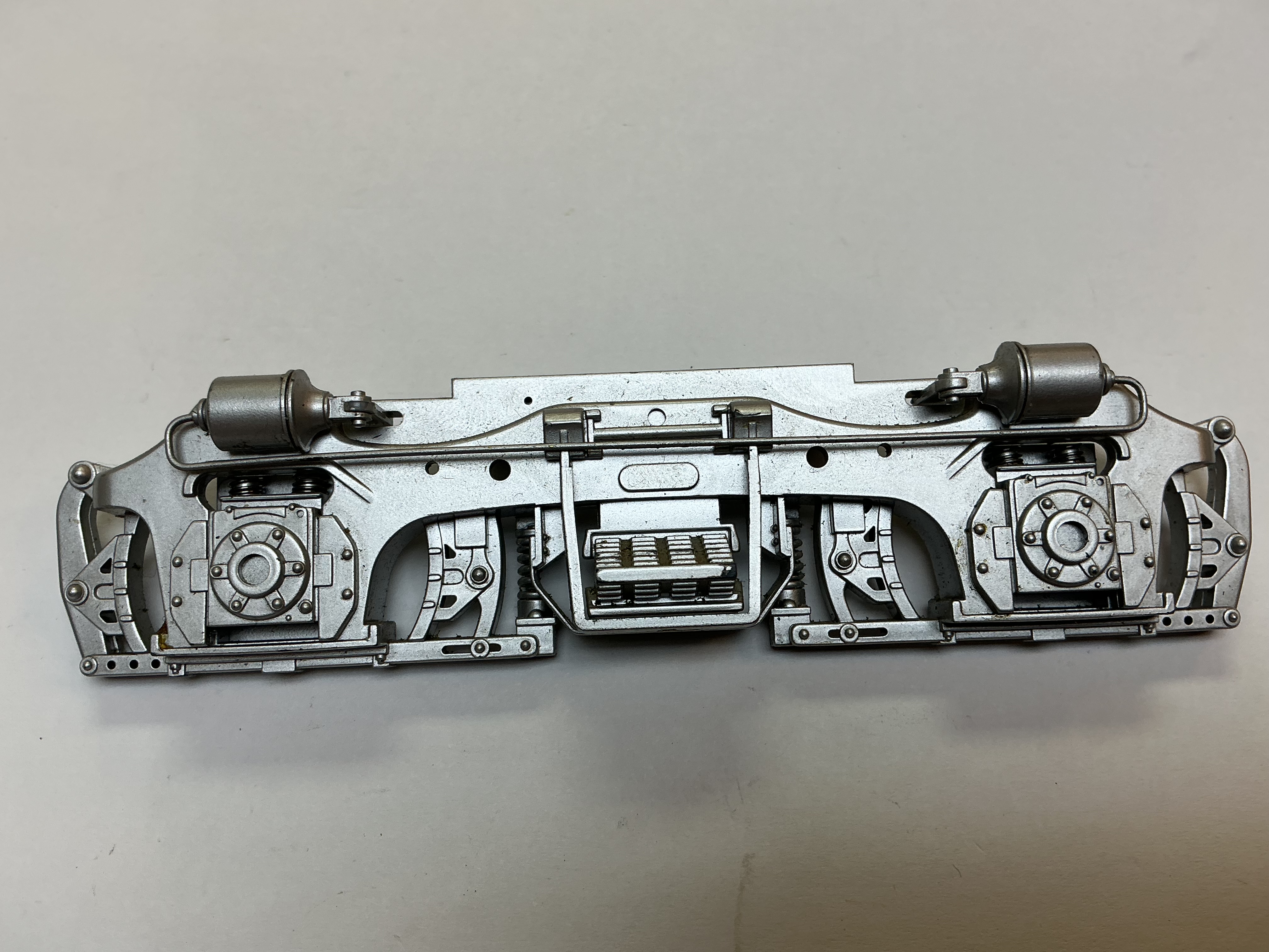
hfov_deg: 61.7
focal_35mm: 29
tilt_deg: -67.8
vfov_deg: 48.2
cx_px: 634
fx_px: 1063
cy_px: 476
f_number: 1.8
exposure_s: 1/120
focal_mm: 3
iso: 25
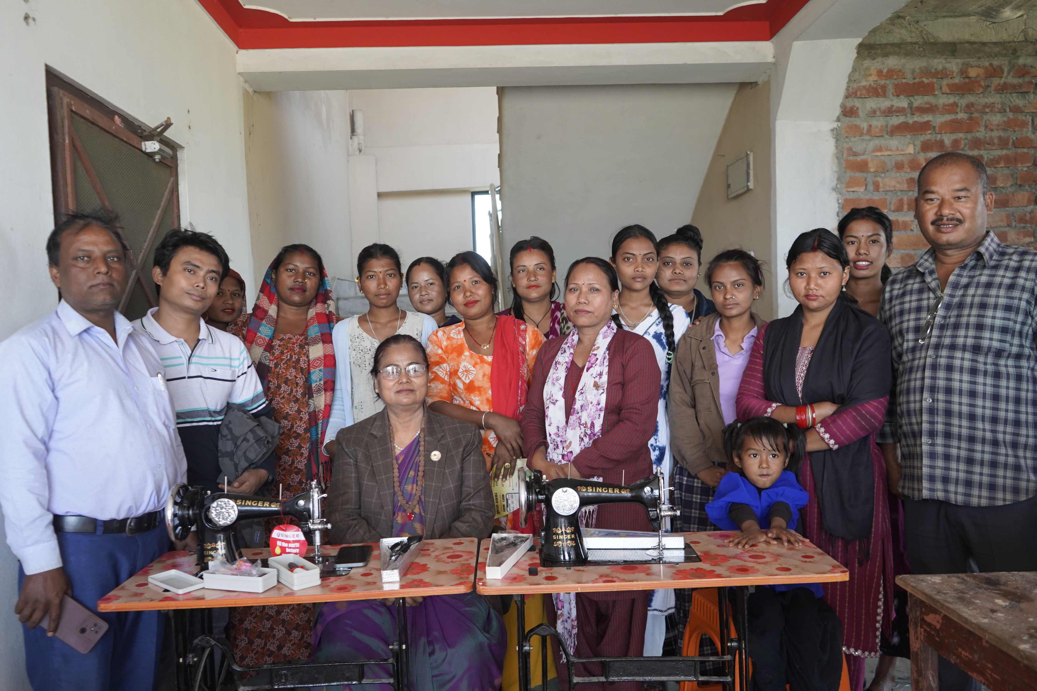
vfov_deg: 45.0
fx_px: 835
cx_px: 518
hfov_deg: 63.7
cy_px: 346
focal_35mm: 29
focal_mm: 29
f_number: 4
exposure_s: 1/160
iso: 1600
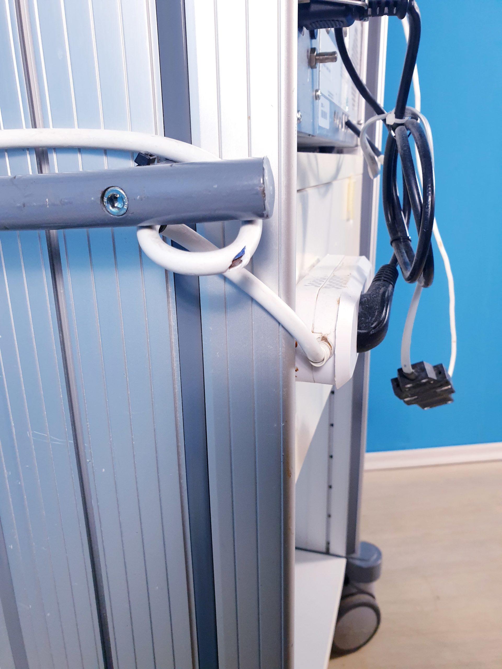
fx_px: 503
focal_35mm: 26
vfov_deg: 67.3
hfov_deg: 53.1
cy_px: 334
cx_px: 251
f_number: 2.4
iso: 160
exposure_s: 1/50
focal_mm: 4.3
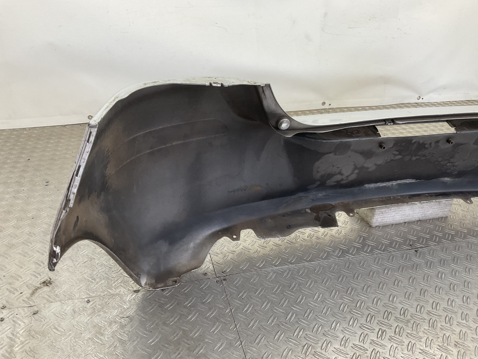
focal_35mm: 29
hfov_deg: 61.7
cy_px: 180
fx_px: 400
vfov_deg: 48.2
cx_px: 239
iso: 32
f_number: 1.8
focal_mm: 3
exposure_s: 1/120
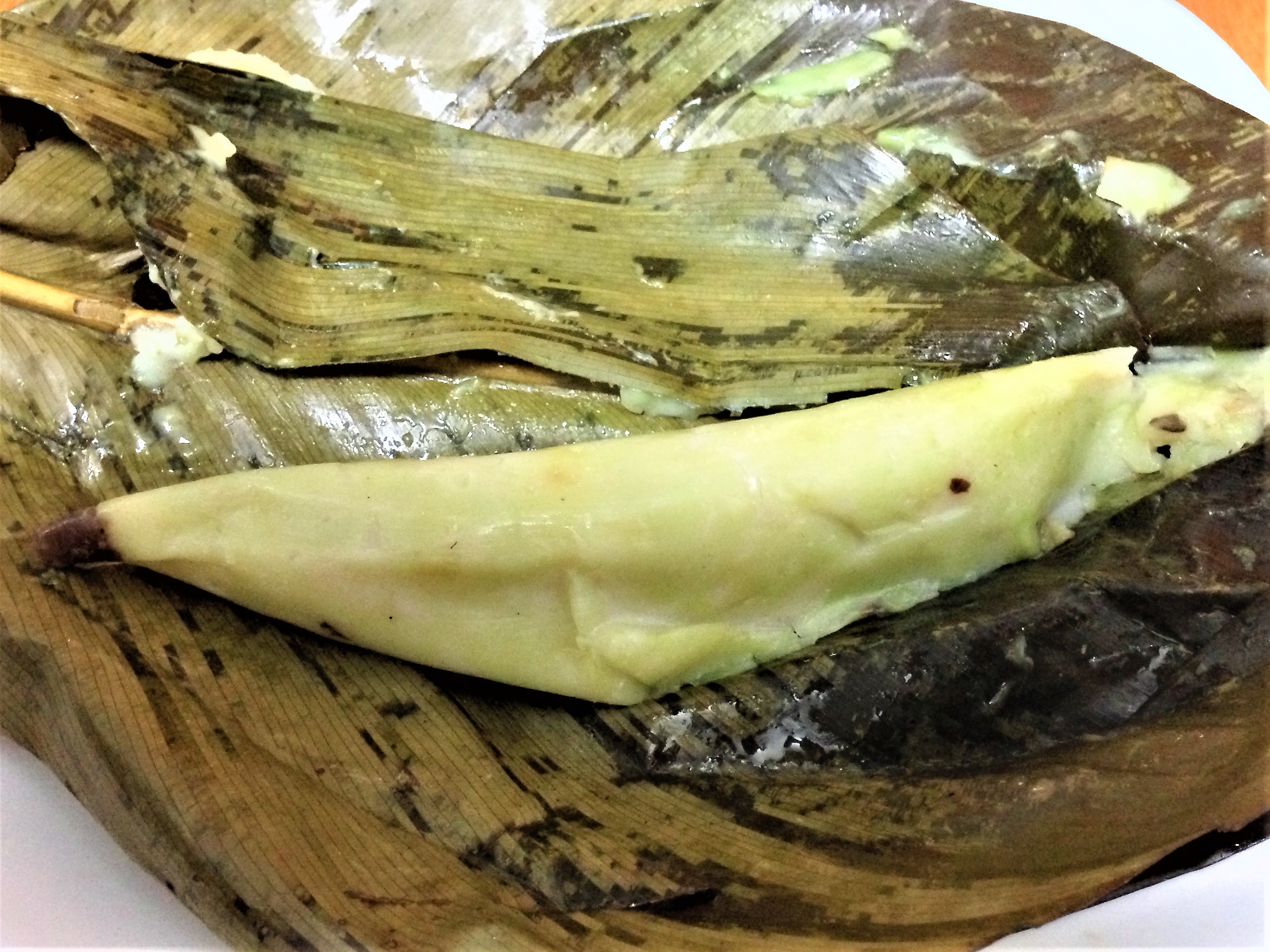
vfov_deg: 42.9
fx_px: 1211
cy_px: 476
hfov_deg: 55.4
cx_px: 635
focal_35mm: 33
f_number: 2.4
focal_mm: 4.12
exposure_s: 1/20
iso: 320
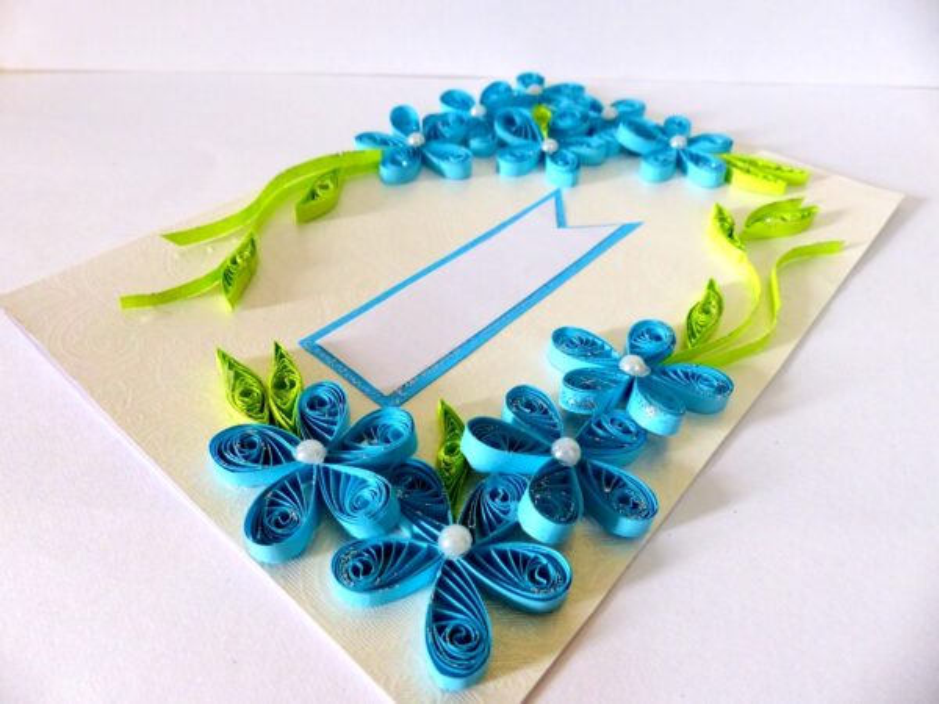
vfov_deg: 54.9
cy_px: 352
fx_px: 678
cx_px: 470
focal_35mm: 25
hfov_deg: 69.4
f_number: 2.8
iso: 250
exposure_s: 1/60
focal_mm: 4.5
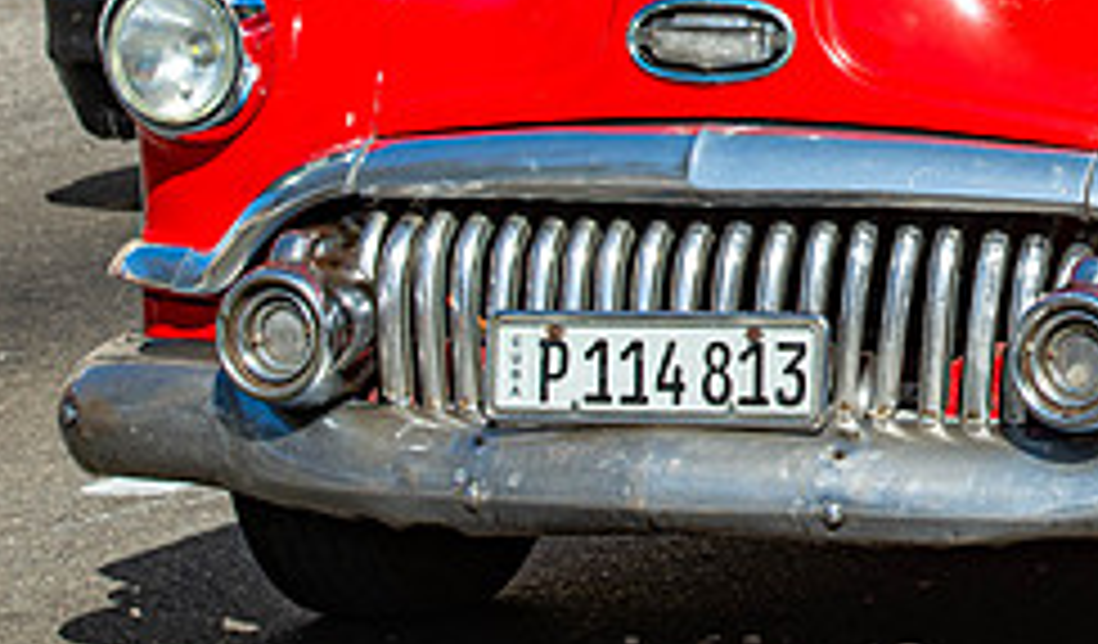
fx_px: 7618
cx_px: 1297
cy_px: -173
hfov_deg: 8.2
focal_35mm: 259
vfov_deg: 4.8
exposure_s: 1/320
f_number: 9
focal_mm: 85
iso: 100
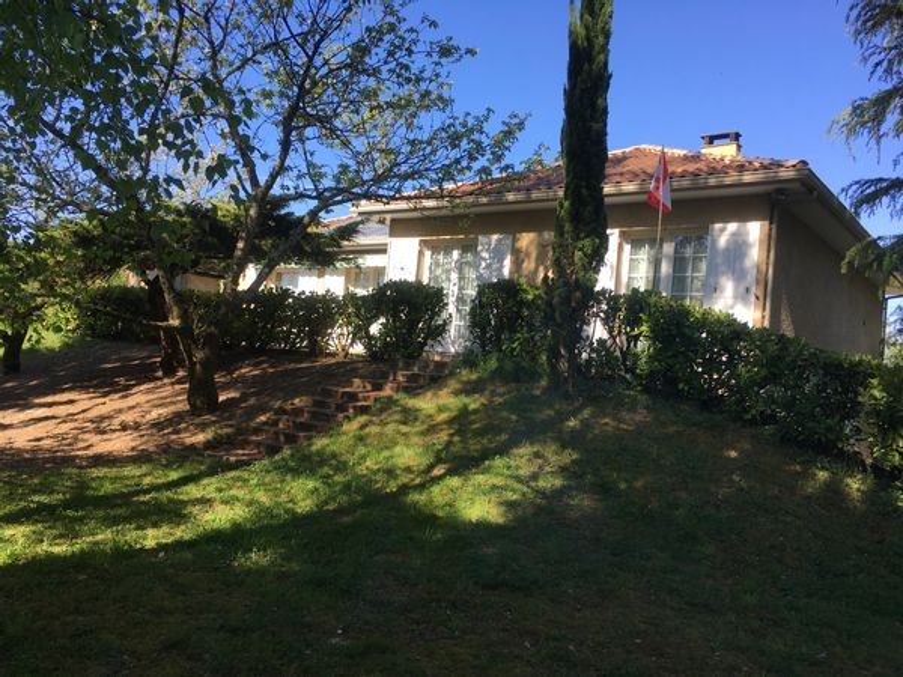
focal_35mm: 29
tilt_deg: +2.1
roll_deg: -4.1
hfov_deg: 61.7
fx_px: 756
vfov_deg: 48.2
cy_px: 338
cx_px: 452
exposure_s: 1/620
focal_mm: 4.15
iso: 25
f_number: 2.2
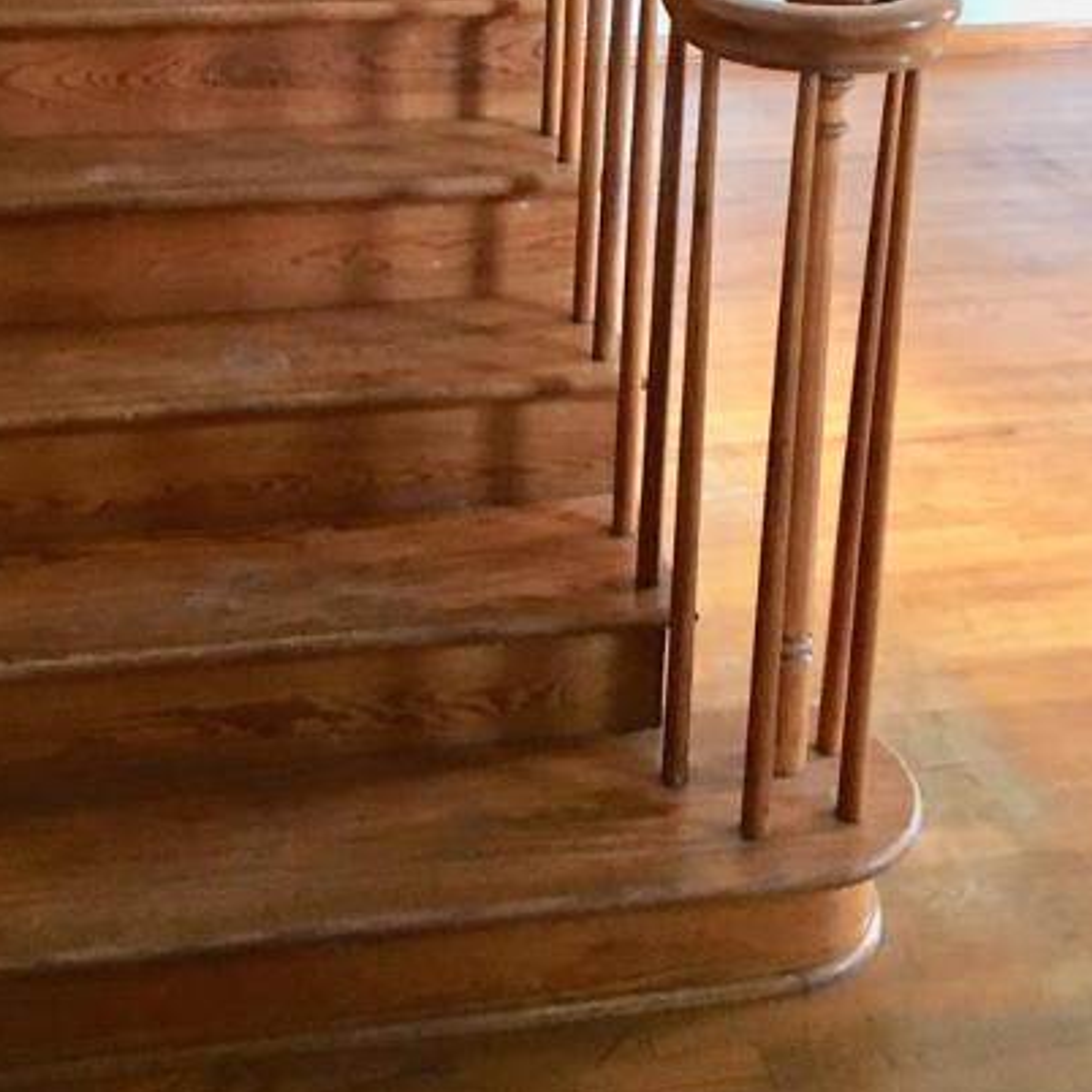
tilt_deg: -18.2
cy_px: 196
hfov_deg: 34.5
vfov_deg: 33.5
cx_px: 421
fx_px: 1749
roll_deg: +0.8
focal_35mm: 49
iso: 200
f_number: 2.2
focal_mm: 4.15
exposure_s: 1/15
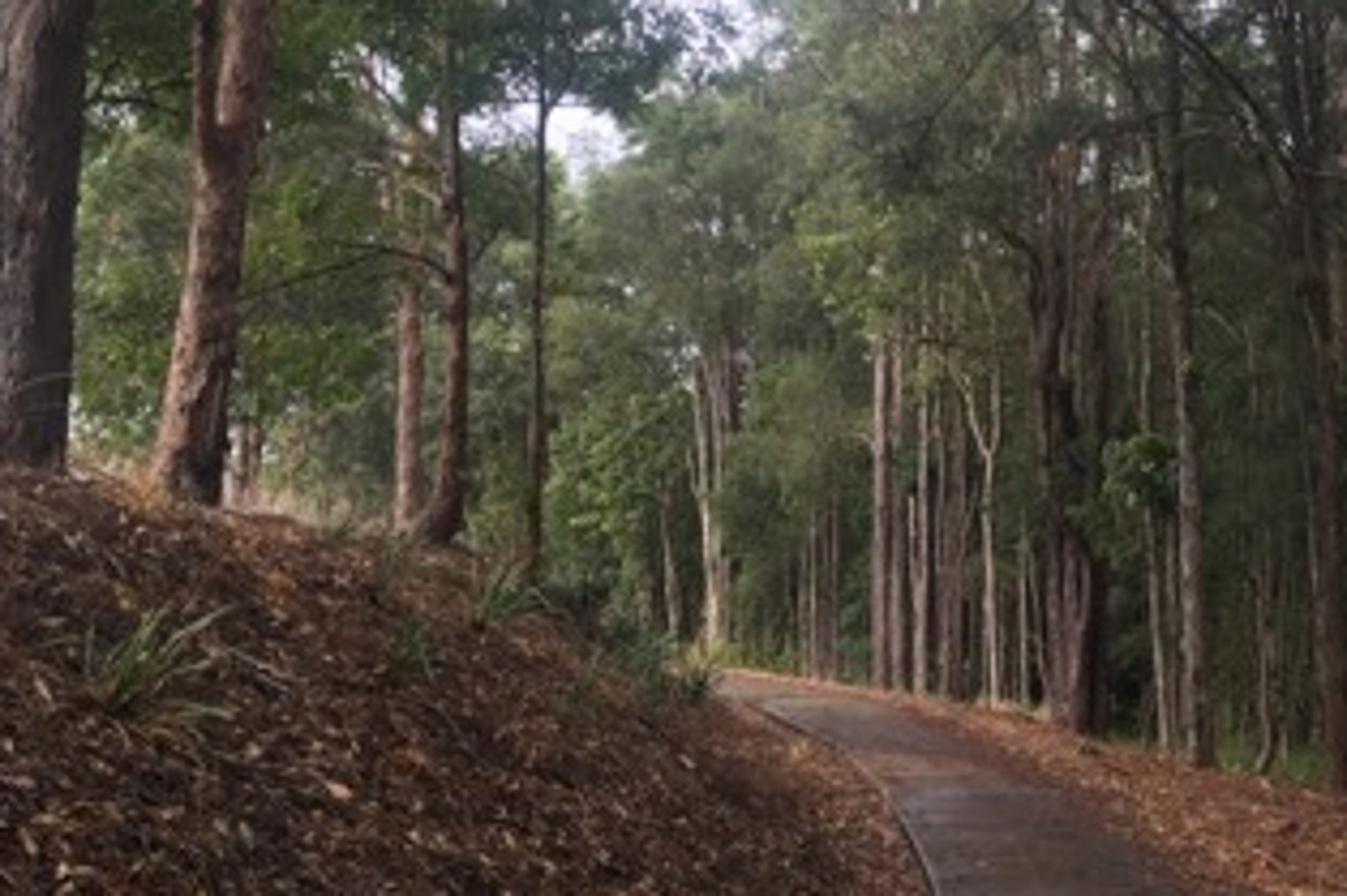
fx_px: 1870
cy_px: 300
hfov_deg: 38.6
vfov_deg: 26.8
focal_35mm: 50
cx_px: 1012
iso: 32
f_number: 2.2
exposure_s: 1/60
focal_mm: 4.15
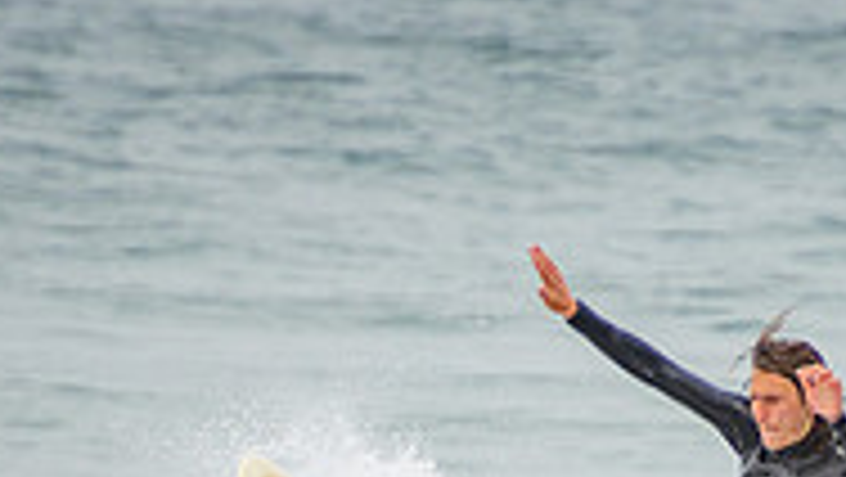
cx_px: 698
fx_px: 42377
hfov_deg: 1.1
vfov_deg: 0.6
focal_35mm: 1888
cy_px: 754
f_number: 5.6
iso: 280
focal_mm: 390
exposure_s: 1/1600
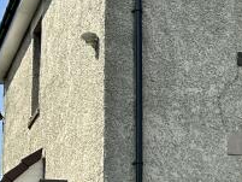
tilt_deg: +12.5
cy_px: 154
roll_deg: +2.0
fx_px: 853
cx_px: 296
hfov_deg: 15.5
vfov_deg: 12.1
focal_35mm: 122
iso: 80
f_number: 1.78
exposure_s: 1/3861
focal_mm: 6.86
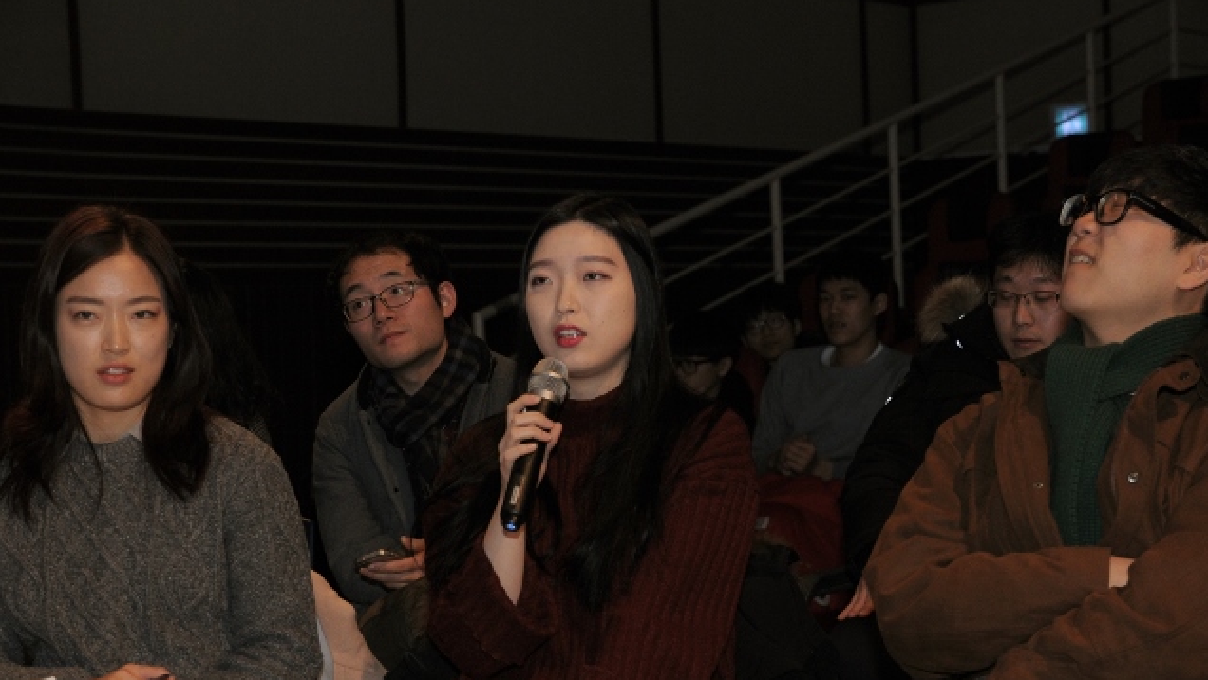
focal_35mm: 79
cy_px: 394
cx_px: 604
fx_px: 2531
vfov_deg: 15.3
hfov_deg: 26.8
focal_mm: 50
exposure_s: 1/160
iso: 500
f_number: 4
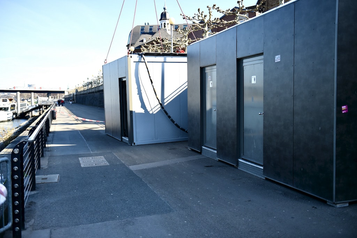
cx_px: 178
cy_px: 119
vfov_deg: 37.9
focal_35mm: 35
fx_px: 347
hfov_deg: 54.4
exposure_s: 1/8000
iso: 1000
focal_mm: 35
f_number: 2.8
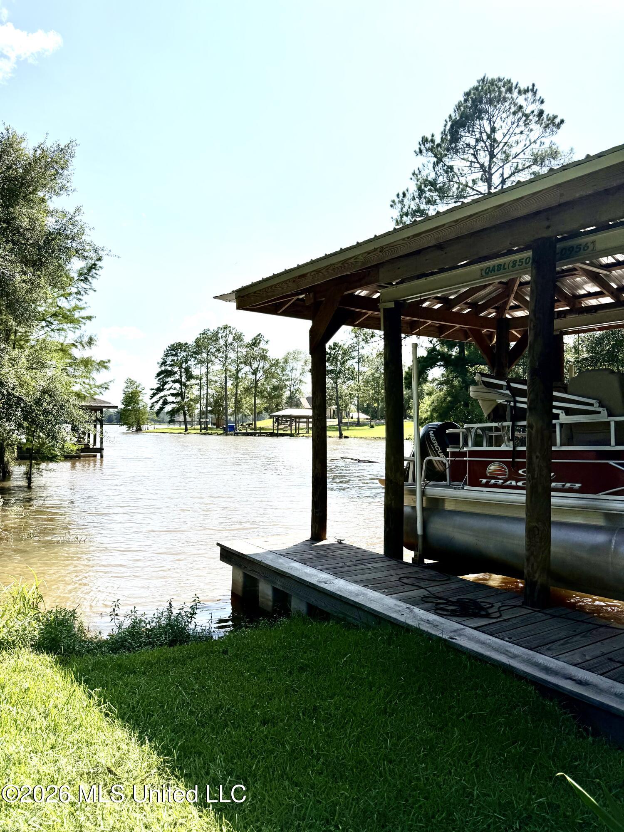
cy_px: 416
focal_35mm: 24
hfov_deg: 56.8
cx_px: 312
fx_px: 577
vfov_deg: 71.6
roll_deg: -0.4
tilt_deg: +1.7
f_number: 1.78
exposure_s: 1/7353
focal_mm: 6.76
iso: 80
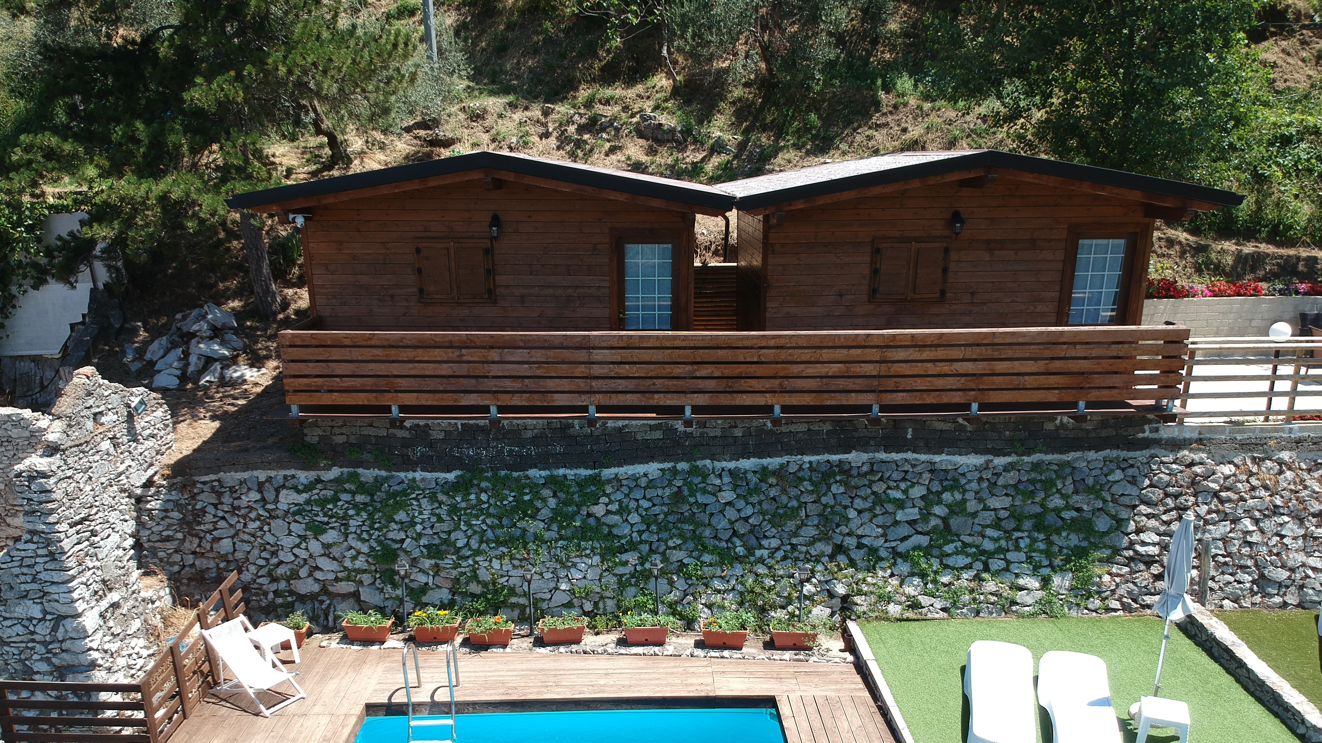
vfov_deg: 40.9
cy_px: 503
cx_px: 667
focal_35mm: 28
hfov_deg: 67.9
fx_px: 981
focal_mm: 4.49
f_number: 2.6
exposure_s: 1/640
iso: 100
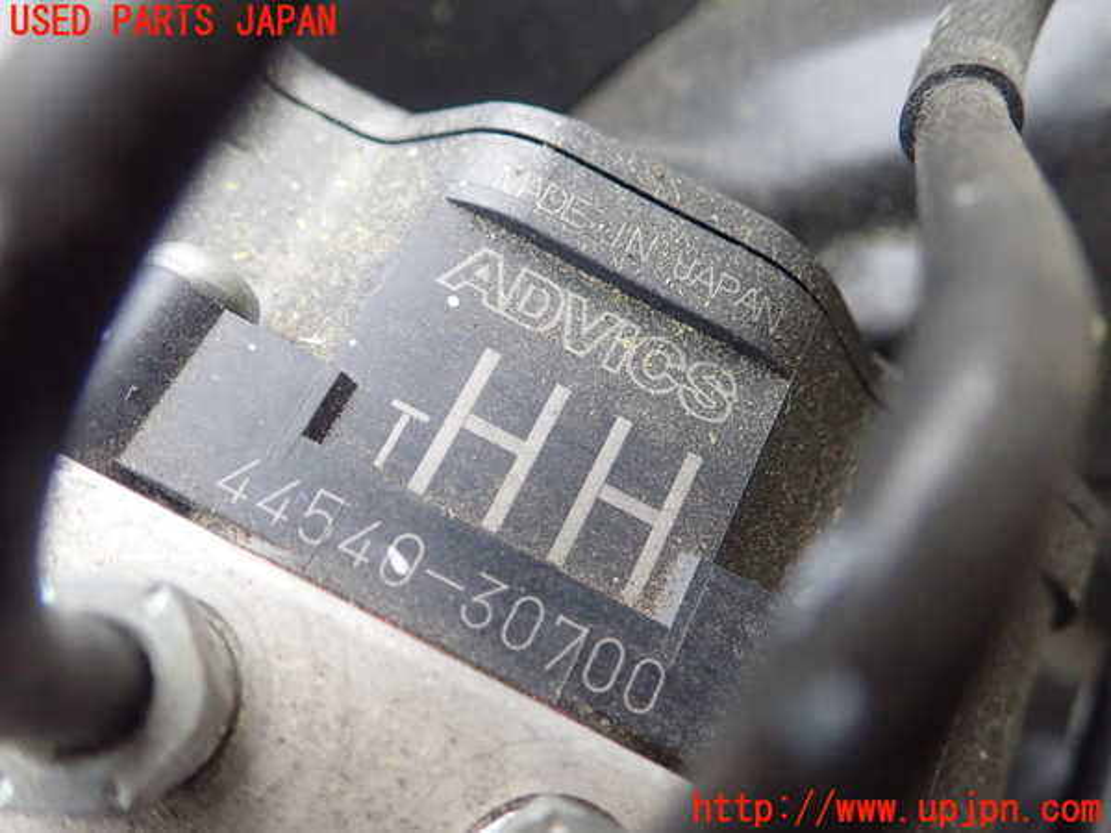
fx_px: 963
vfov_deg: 46.8
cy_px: 416
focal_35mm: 30
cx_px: 556
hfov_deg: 60.0
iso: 800
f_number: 2.3
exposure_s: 1/125
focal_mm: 5.5
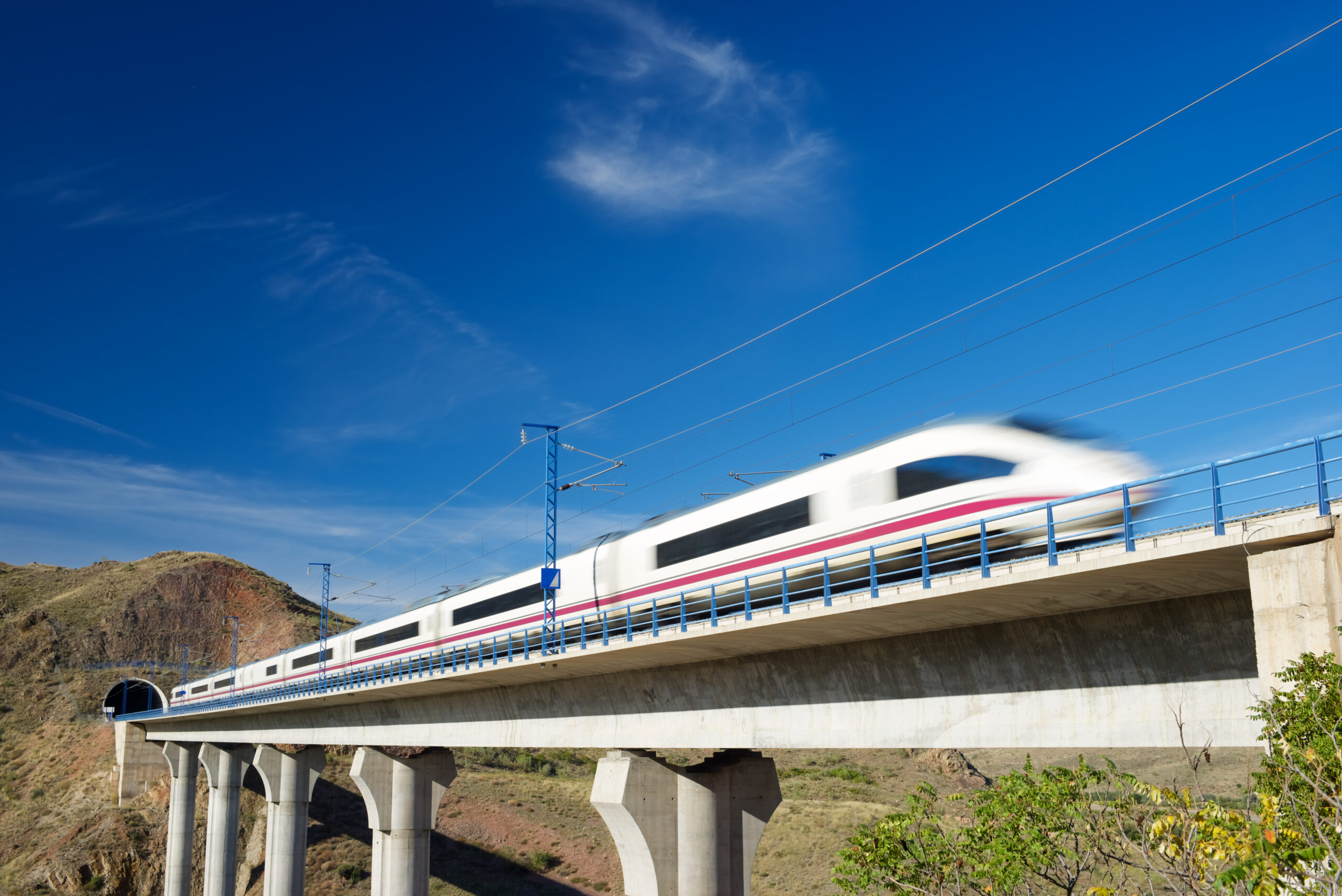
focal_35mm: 35
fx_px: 1305
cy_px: 448
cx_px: 671
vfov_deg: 37.9
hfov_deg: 54.4
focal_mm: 35
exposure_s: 1/60
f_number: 9
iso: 100
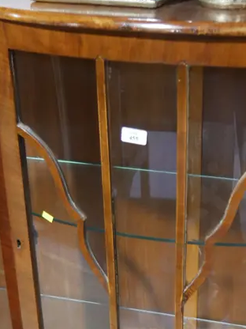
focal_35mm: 69
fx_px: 654
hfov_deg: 21.1
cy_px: 254
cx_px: 182
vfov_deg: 27.7
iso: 1000
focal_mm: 14
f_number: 3.5
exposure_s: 1/60
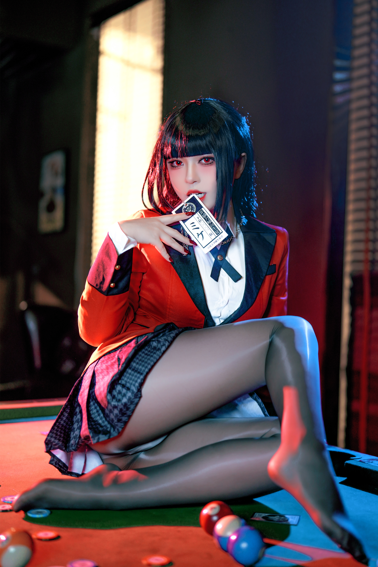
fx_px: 788
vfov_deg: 39.6
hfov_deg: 27.0
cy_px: 284
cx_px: 189
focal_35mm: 50
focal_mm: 50
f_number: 1.4
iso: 800
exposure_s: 1/100
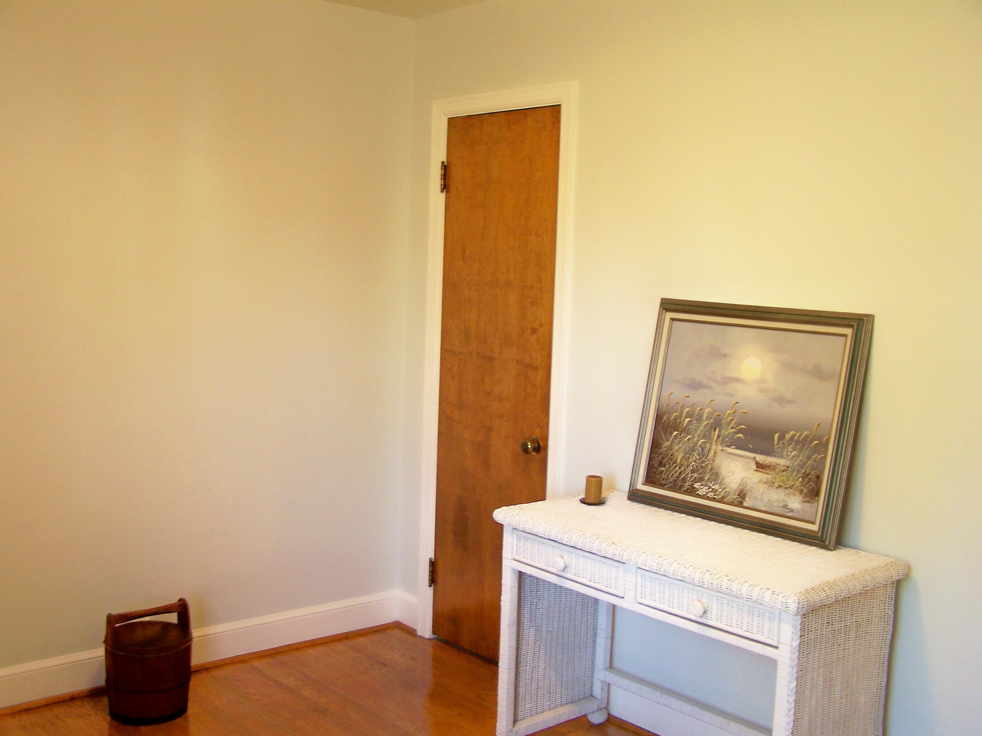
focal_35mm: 38
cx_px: 491
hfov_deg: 49.0
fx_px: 1078
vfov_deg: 37.7
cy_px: 368
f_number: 2.8
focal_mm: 6.3
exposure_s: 1/5
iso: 64
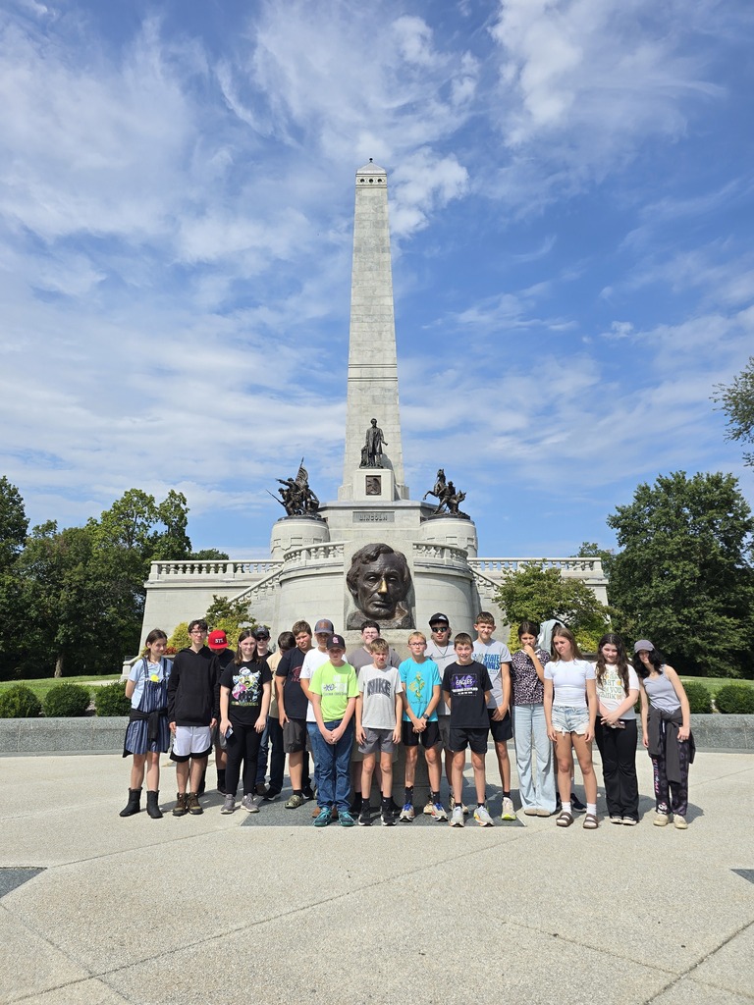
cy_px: 502
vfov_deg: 73.9
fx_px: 668
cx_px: 377
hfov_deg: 58.9
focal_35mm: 23
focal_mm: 6.3
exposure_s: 1/1120
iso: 12
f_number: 1.7
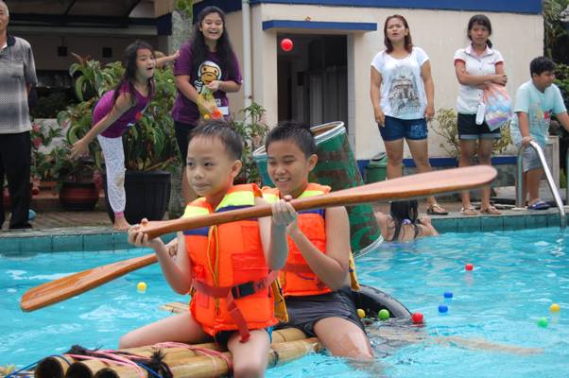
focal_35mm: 68
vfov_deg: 20.1
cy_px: 189
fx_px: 1066
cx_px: 284
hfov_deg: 29.9
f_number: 6.3
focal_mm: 45
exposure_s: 1/400
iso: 400
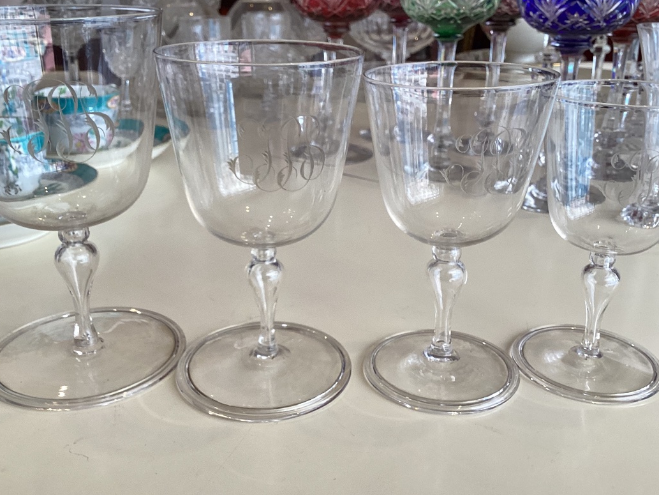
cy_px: 221
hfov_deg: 51.3
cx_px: 313
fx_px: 685
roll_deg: +0.0
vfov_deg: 39.6
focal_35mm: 36
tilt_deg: -21.8
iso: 64
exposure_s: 1/50
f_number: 2.4
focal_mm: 3.3
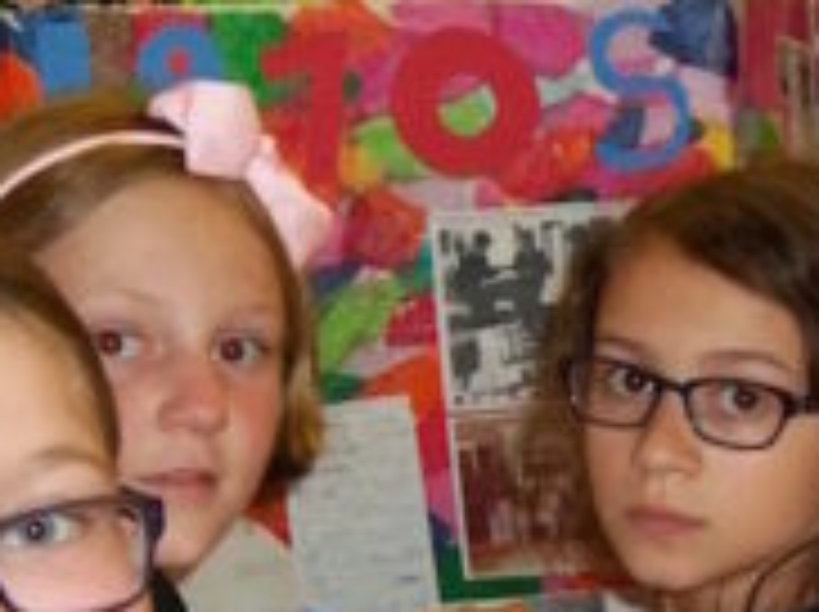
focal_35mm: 102
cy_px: 547
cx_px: 639
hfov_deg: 19.1
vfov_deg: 14.3
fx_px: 2410
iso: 160
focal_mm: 5.7
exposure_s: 1/30
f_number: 2.9
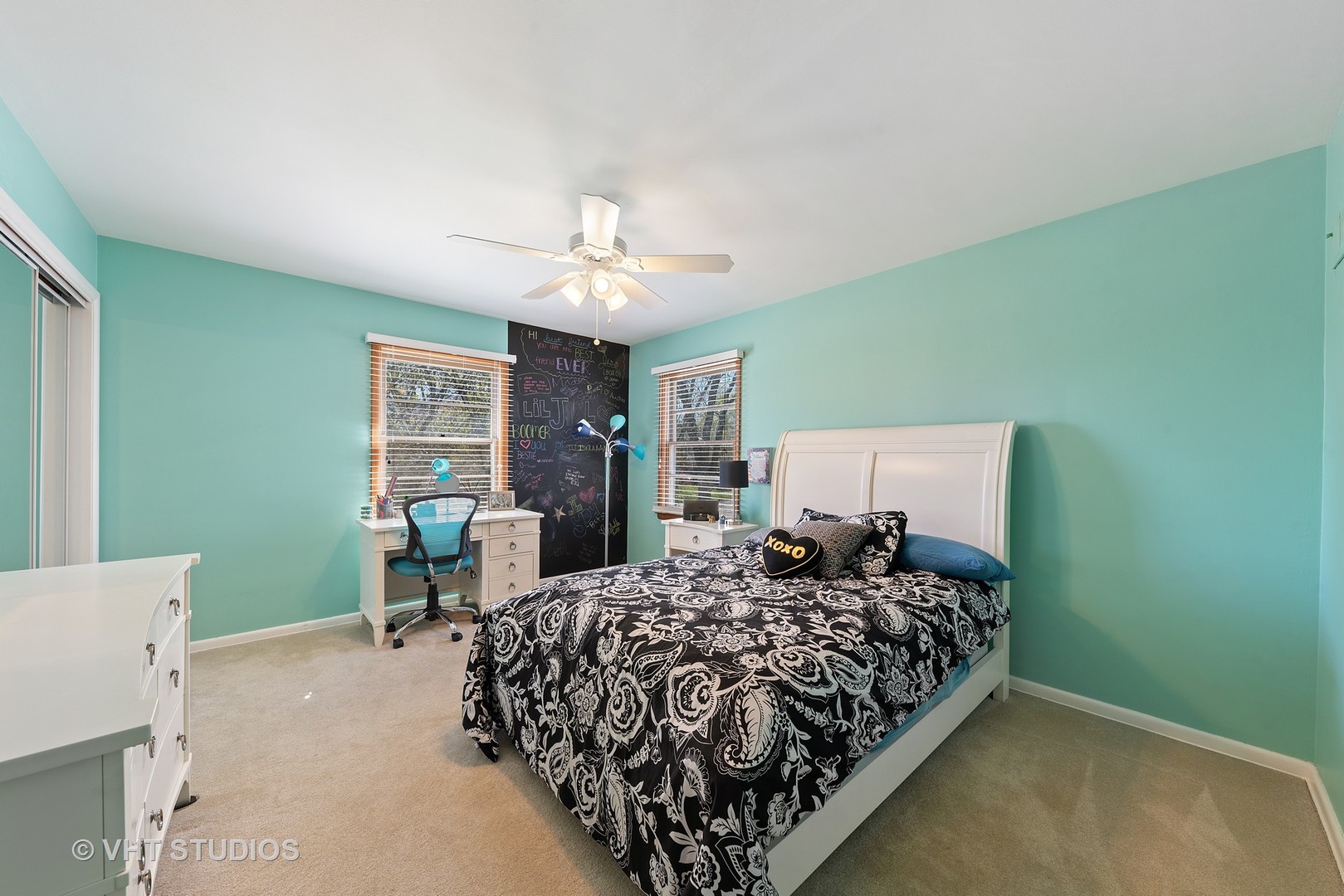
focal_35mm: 12
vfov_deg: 90.0
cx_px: 672
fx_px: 448
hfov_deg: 112.6
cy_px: 448
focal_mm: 12
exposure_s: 1/1.25
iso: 100
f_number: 9
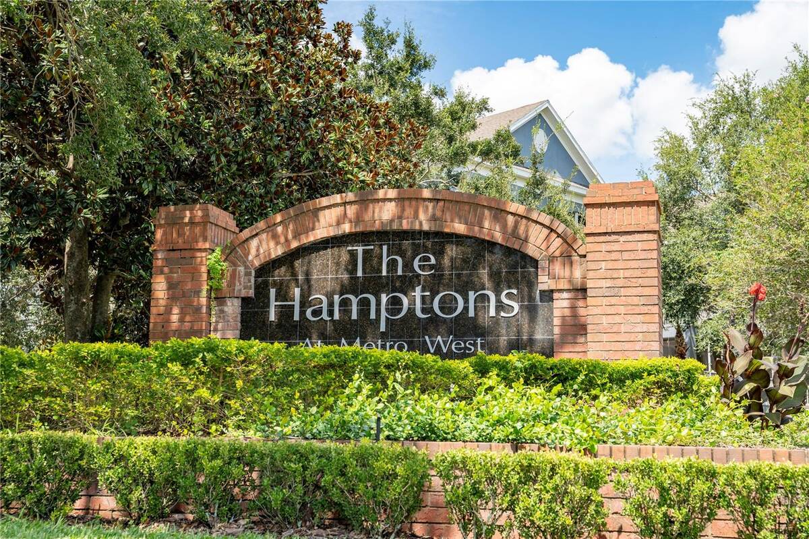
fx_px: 1044
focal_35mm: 46
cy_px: 270
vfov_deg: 28.9
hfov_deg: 42.3
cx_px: 404
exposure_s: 1/200
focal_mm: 46.5
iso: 100
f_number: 5
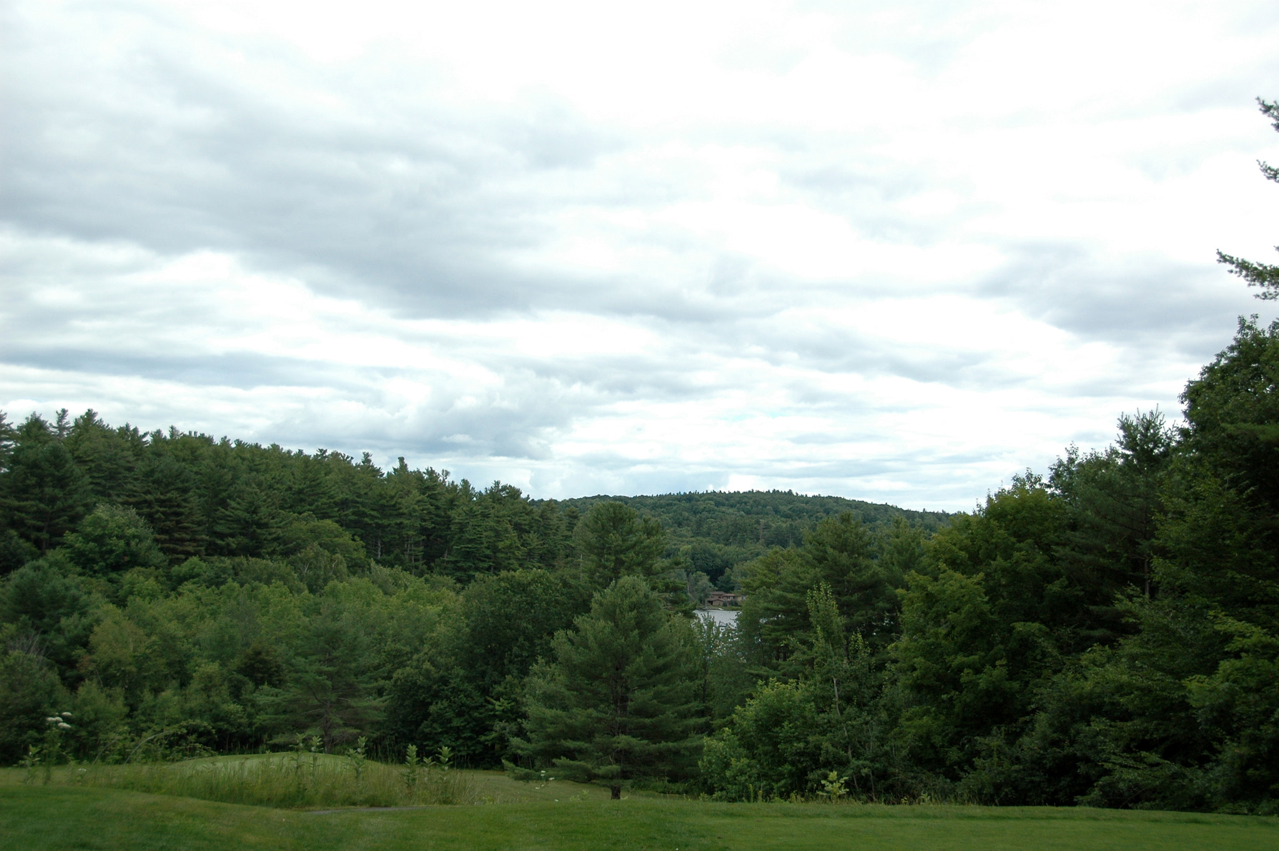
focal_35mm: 48
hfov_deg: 41.1
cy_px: 426
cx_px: 640
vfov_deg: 28.0
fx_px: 1704
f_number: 4.2
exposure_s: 1/1250
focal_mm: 32
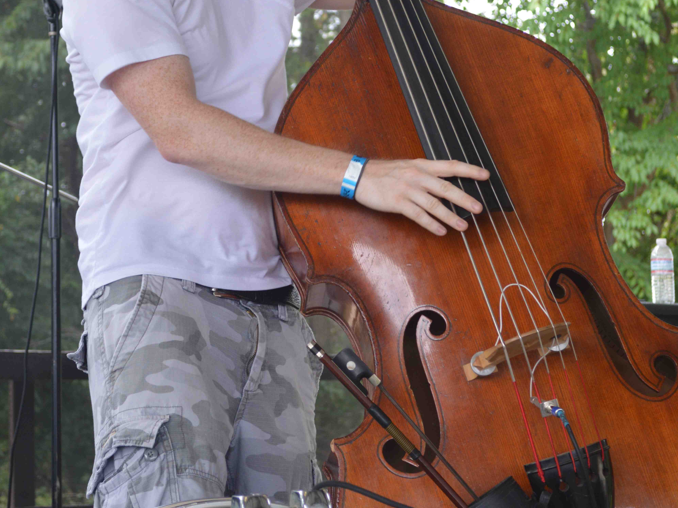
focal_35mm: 96
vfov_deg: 15.3
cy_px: 140
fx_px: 1880
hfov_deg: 20.4
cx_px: 338
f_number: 5.6
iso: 400
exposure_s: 1/125
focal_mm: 44
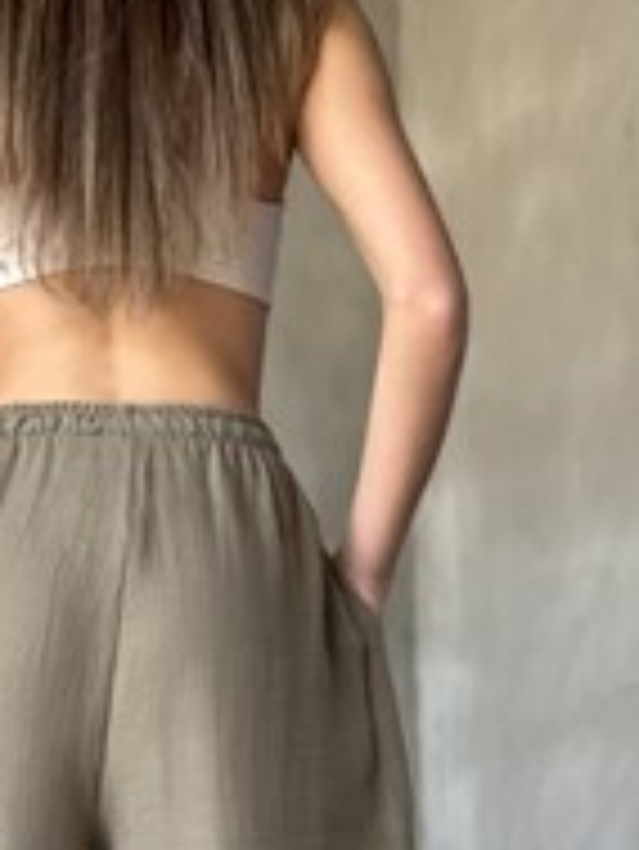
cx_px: 148
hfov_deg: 13.7
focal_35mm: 108
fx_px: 2655
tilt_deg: +1.5
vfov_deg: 17.6
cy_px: 926
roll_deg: +0.1
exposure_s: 1/60
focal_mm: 6.76
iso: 160
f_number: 1.78
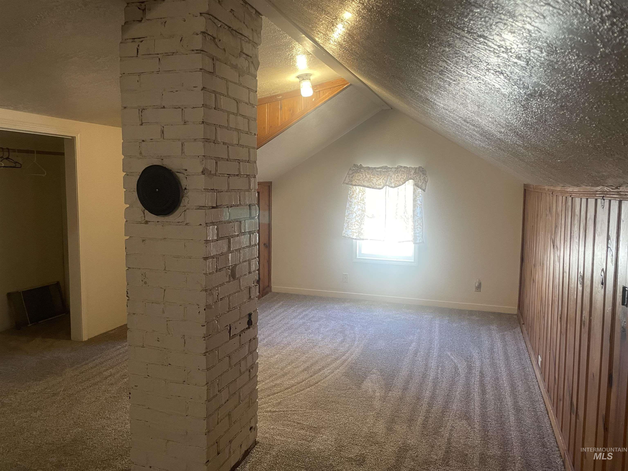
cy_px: 236
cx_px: 314
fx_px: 472
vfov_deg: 53.1
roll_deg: -0.2
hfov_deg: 67.3
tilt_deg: -5.3
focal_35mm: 26
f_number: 1.6
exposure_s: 1/60
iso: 200
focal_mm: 4.2
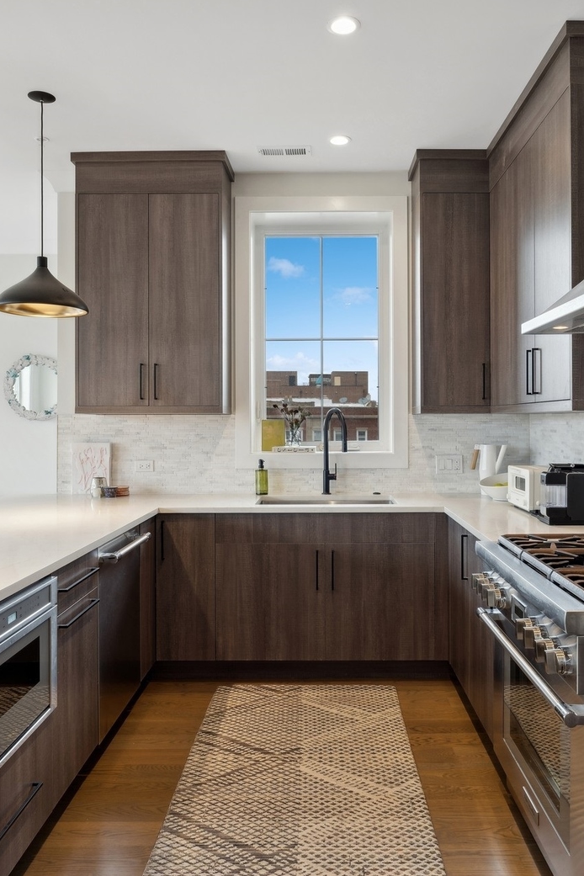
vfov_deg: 65.5
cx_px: 324
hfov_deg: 46.3
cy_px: 423
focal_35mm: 28
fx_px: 681
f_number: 8
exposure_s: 1/13
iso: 320
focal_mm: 18
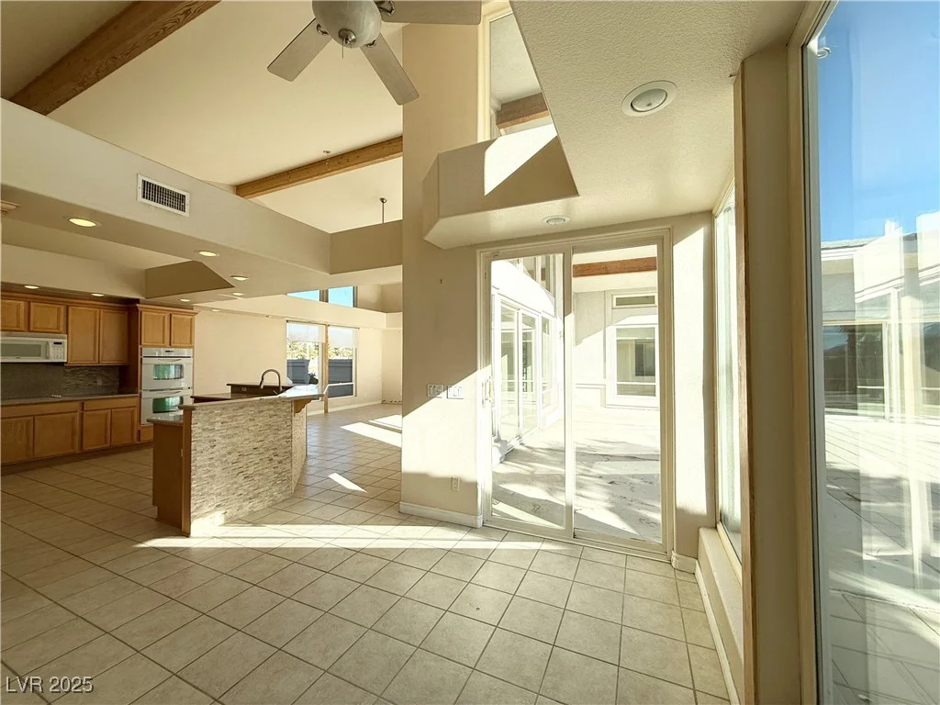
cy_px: 352
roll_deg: +0.2
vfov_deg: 85.7
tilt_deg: +1.4
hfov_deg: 102.1
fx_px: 380
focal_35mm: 14
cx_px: 470
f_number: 2.2
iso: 50
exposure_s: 1/751
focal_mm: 2.22
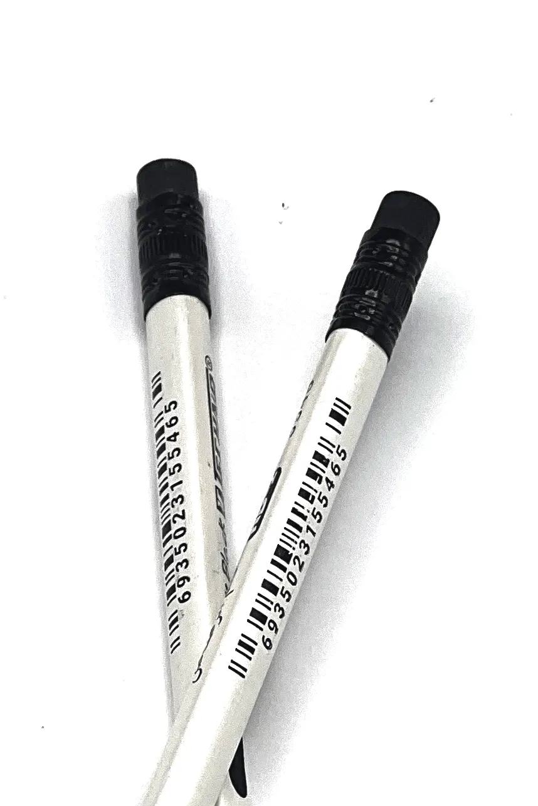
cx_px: 186
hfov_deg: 5.5
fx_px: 5623
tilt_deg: -62.2
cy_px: 691
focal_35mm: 251
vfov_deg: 8.2
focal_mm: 9
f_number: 2.8
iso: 32
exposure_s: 1/314
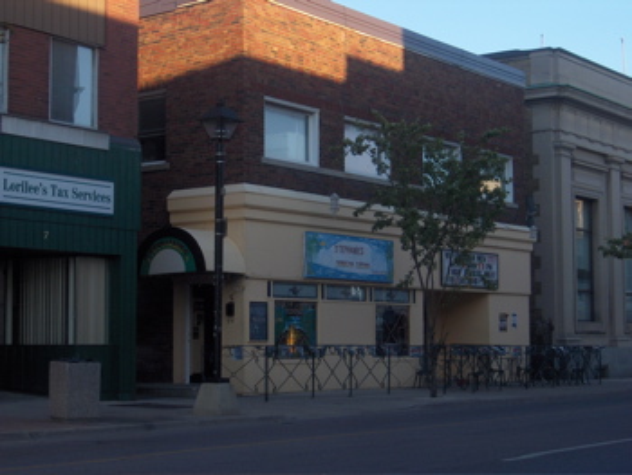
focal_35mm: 70
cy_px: 238
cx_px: 316
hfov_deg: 27.8
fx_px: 1279
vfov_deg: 21.0
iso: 400
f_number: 3.5
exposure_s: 1/351
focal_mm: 14.3
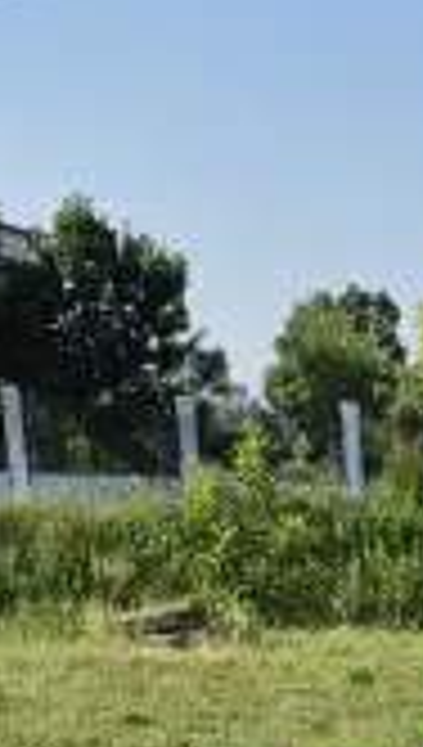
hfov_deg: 11.2
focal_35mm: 98
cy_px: 1336
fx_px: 1944
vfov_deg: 17.6
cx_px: 868
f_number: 1.8
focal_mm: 5.4
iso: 25
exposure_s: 1/1456
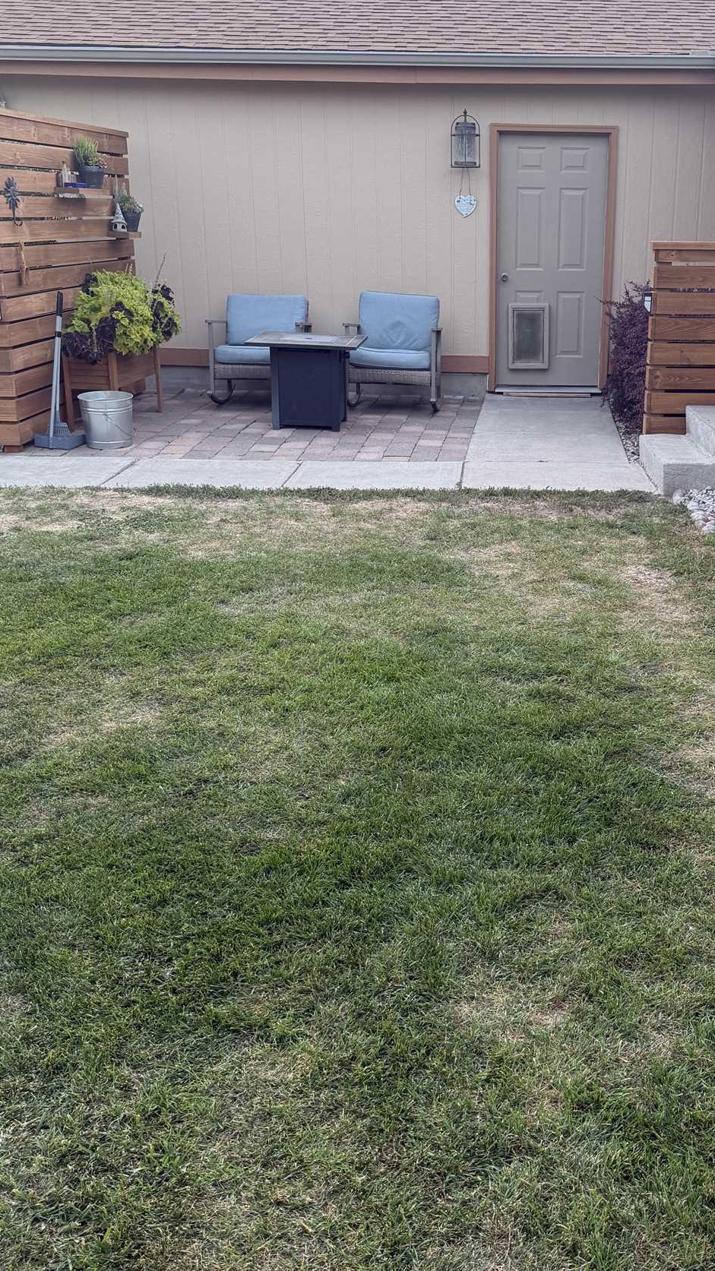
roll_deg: -2.3
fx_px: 1213
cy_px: 607
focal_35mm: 36
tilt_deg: -16.7
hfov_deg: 32.4
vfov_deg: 55.3
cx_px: 510
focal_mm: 6.76
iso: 80
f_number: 1.78
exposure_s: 1/188
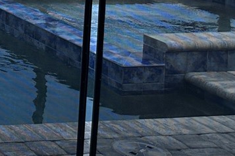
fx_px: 731
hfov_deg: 14.4
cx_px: -269
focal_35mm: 112
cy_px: -132
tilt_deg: -1.2
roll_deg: -1.8
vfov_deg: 11.3
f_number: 1.78
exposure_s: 1/2070
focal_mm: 6.86
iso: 80
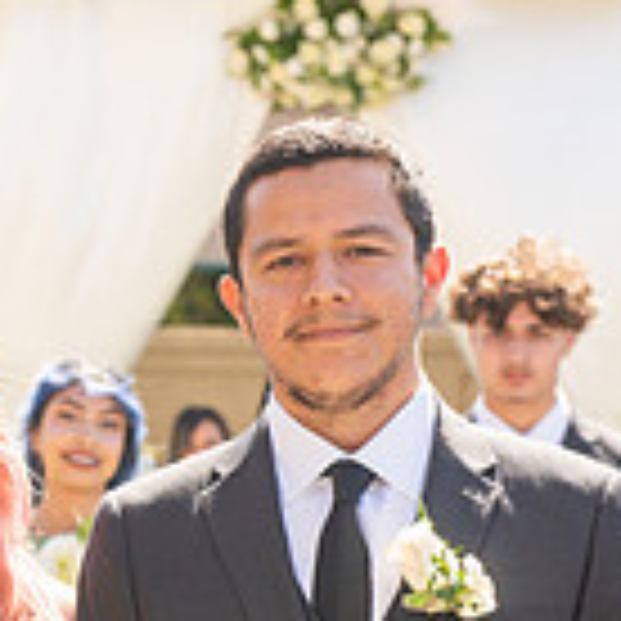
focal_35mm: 229
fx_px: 4648
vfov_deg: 7.6
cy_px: 740
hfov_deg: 7.6
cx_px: -58
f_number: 5.6
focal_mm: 62
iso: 100
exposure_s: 1/200
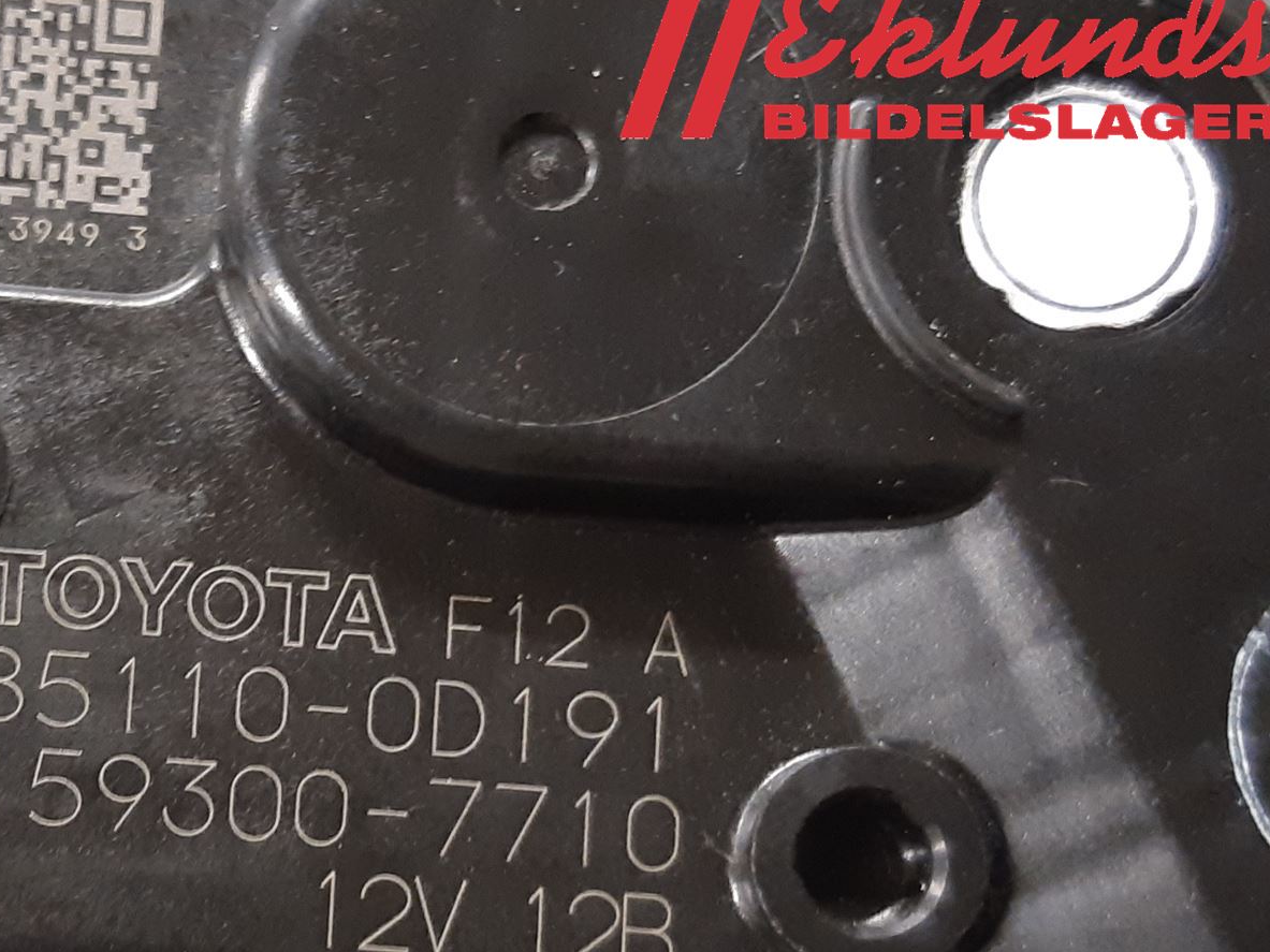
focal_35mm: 45
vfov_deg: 31.2
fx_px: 1651
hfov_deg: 39.7
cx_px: 179
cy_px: 781
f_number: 1.7
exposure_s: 1/33
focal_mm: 3.93
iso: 250
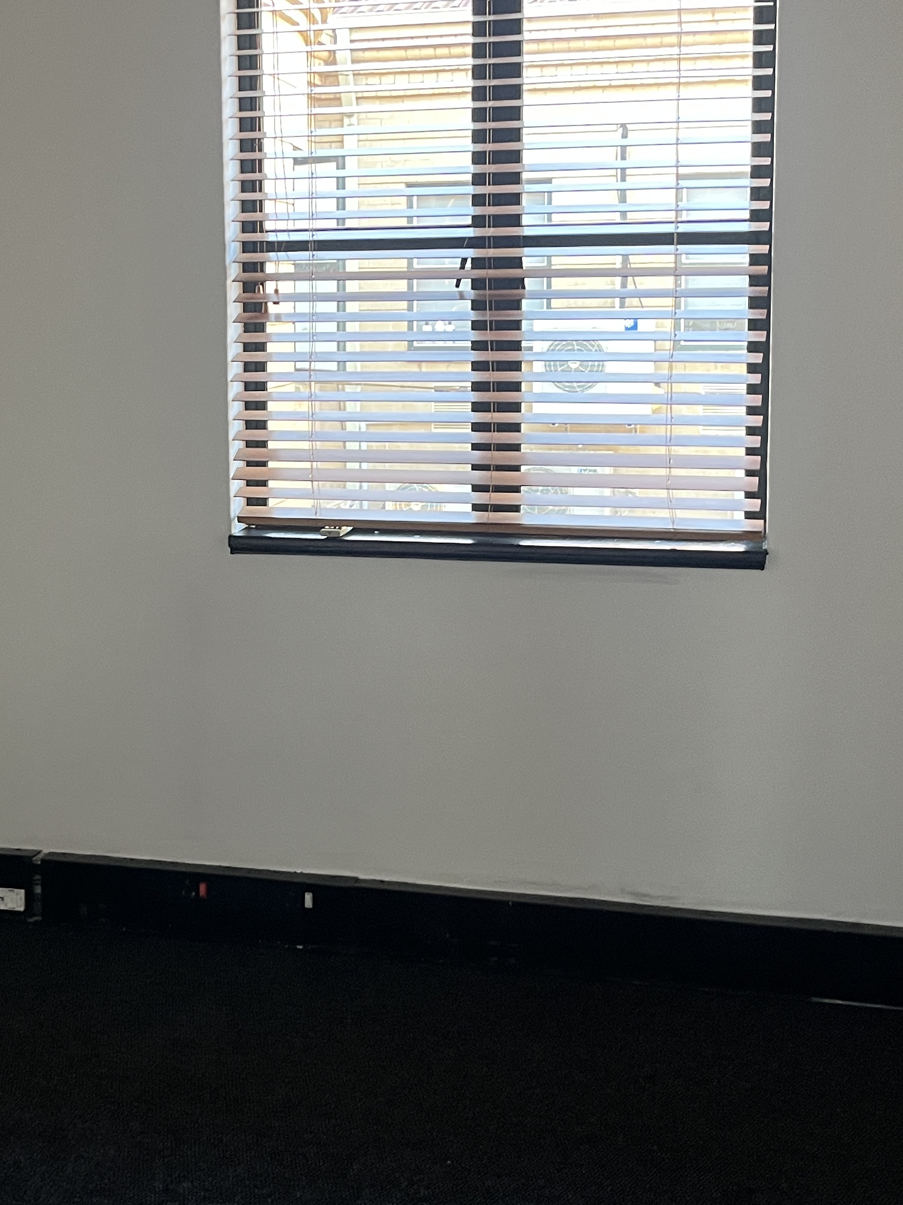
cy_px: 528
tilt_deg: -8.0
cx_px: 258
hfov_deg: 27.2
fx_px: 1844
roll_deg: +0.6
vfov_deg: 36.1
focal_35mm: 53
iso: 160
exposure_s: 1/50
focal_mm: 5.1
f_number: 1.6
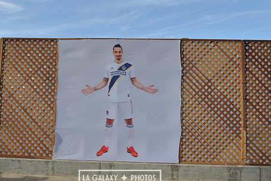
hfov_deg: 61.7
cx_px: 120
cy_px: 90
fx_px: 226
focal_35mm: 30
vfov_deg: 43.7
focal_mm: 24
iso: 200
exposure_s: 1/200
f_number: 13
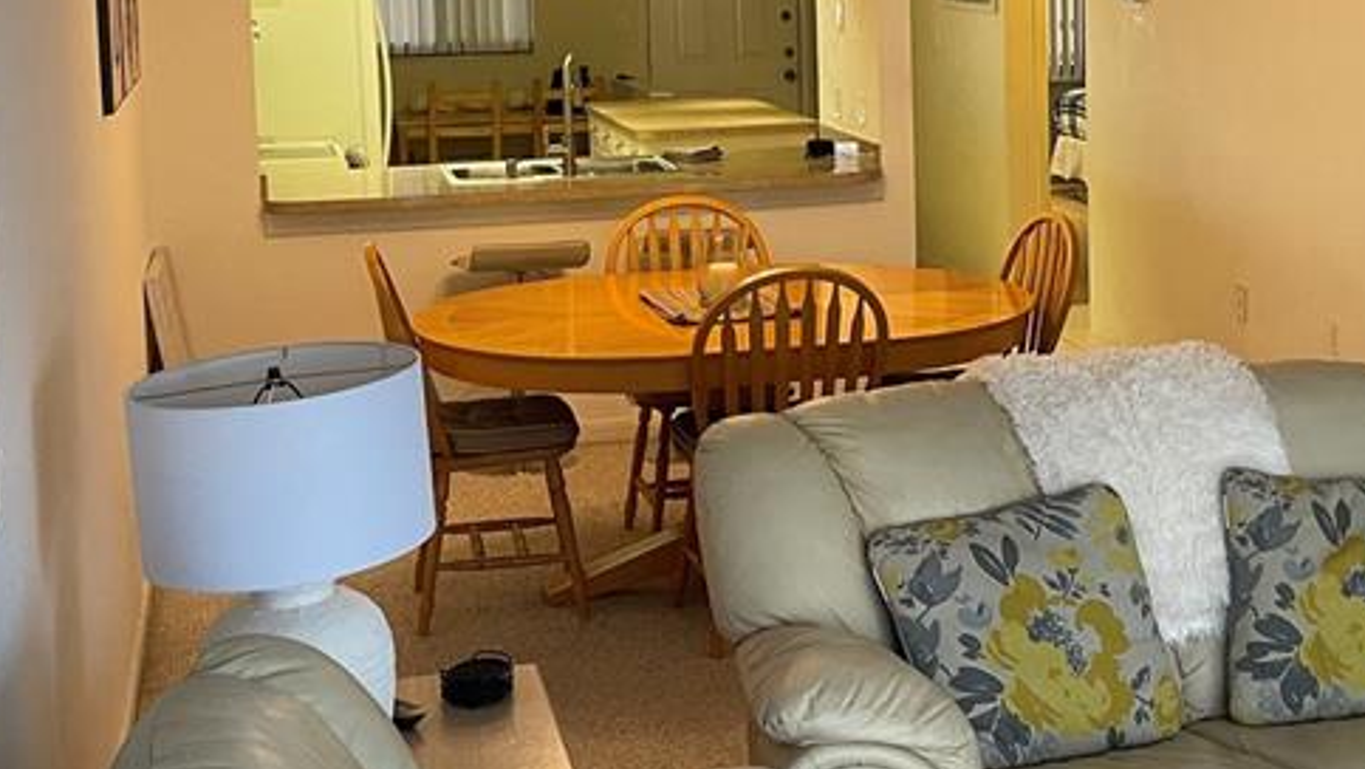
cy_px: 110
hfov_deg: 34.6
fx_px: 2172
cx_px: 910
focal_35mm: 60
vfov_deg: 19.8
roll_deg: +1.7
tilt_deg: -5.2
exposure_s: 1/60
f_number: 1.6
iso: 200
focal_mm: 4.2
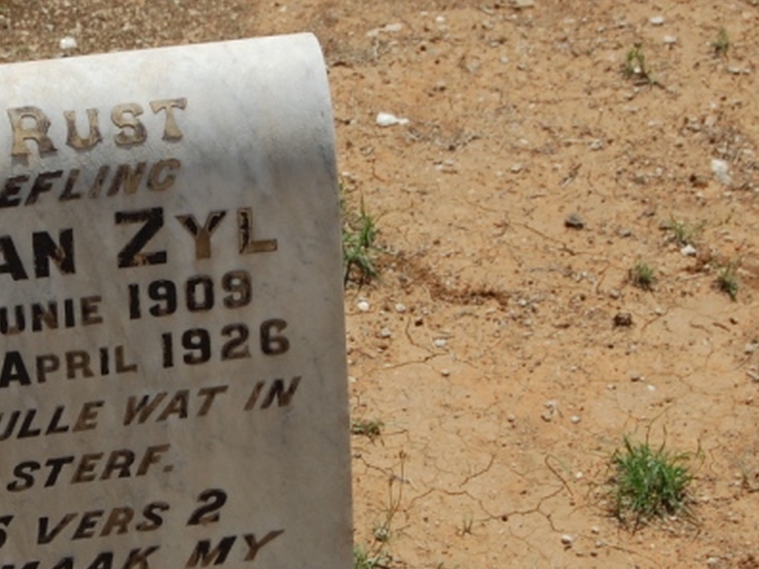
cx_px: 98
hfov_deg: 10.6
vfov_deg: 8.0
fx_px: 4080
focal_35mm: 186
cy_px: 238
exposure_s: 1/500
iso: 200
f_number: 11
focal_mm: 50
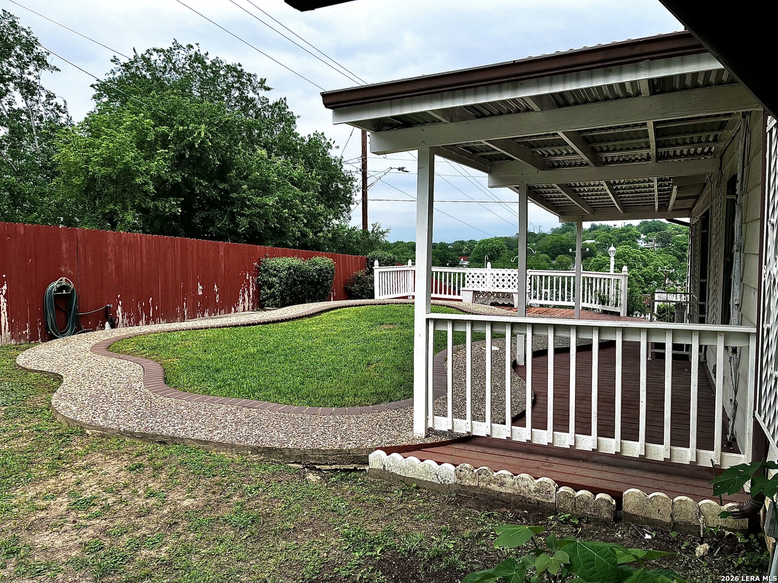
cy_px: 292
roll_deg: -0.2
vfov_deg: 53.1
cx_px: 389
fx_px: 584
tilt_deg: -5.7
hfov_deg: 67.3
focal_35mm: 26
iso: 50
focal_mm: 5.1
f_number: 1.6
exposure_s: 1/2755
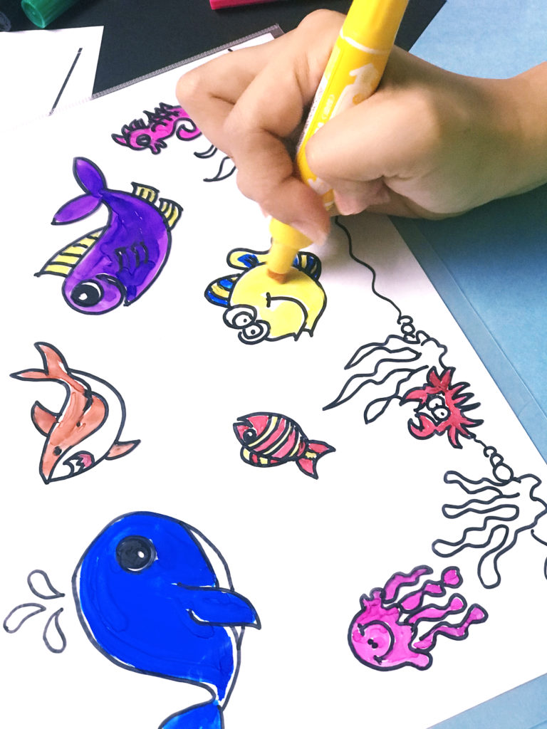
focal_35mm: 57
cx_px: 274
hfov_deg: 25.7
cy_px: 364
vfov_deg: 33.8
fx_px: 1201
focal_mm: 6.6
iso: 160
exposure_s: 1/50
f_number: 2.8
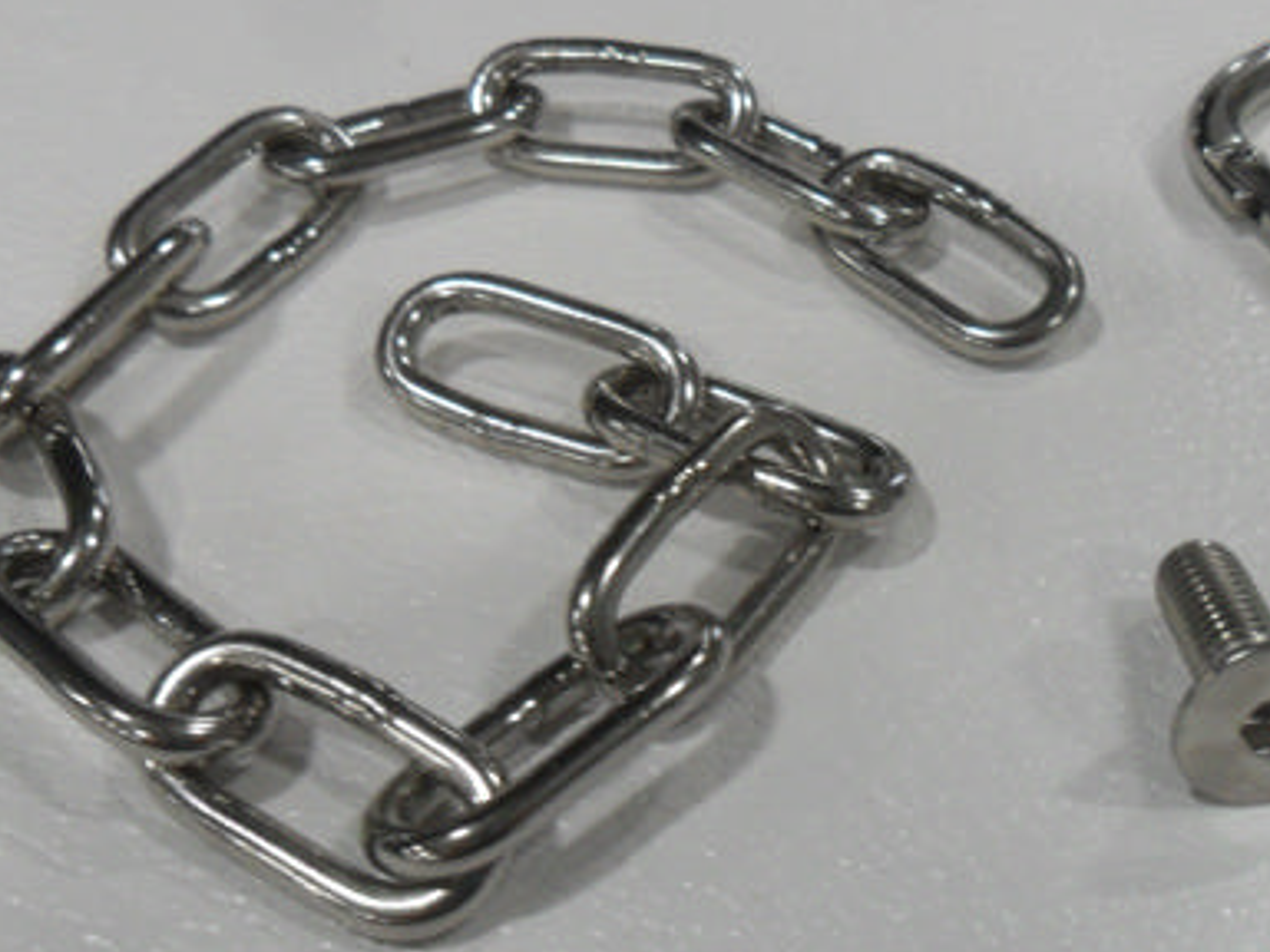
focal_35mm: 45
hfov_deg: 41.8
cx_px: 781
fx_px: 1651
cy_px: 459
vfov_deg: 32.2
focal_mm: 4.9
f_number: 3.5
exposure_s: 1/30
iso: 160
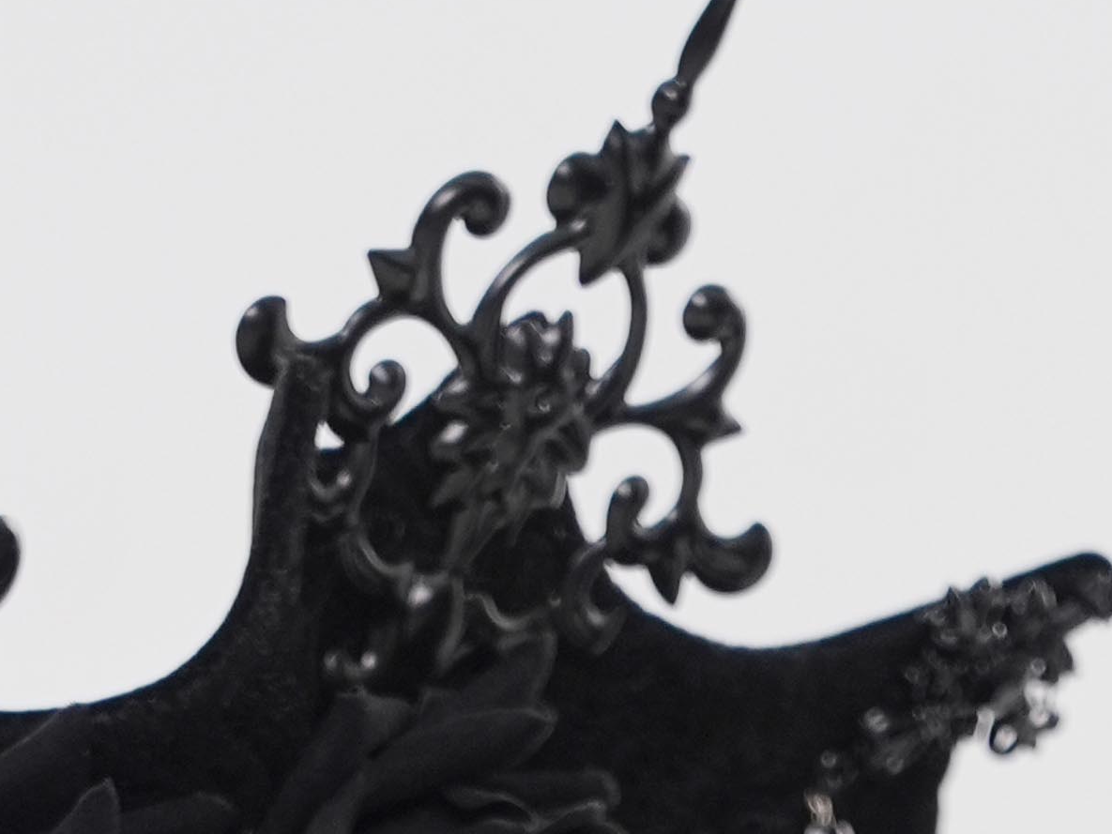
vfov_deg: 3.6
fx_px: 12787
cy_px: 2965
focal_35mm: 398
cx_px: 747
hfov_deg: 5.0
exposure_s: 1/100
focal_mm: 70
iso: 320
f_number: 4
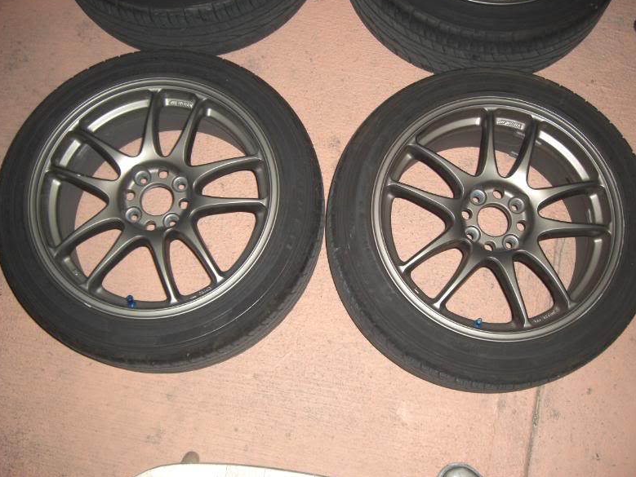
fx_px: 717
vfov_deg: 36.8
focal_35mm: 39
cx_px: 323
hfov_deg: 47.8
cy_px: 234
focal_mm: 7.9
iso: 200
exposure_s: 1/60
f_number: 2.8
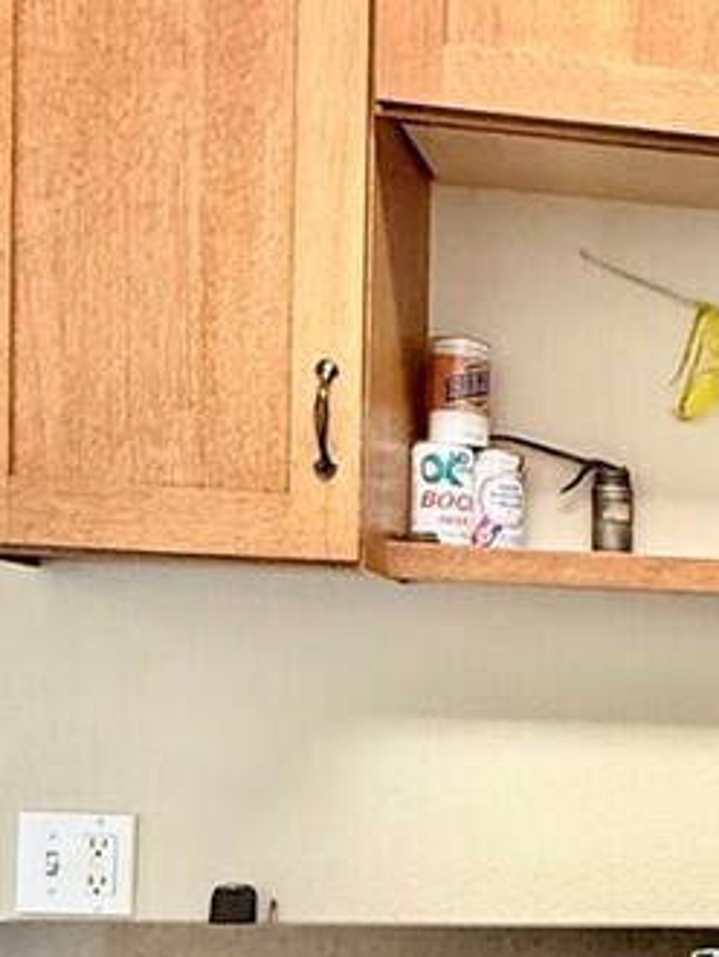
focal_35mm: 61
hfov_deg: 20.0
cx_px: 1148
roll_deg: -2.5
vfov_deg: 30.7
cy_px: 789
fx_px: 1687
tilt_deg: -1.2
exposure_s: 1/60
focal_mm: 2.22
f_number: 2.2
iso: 500
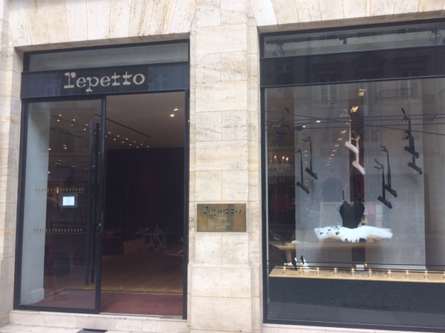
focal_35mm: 31
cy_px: 163
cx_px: 235
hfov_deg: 58.3
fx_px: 398
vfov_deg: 45.4
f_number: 2.2
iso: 32
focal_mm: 4.15
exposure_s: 1/562
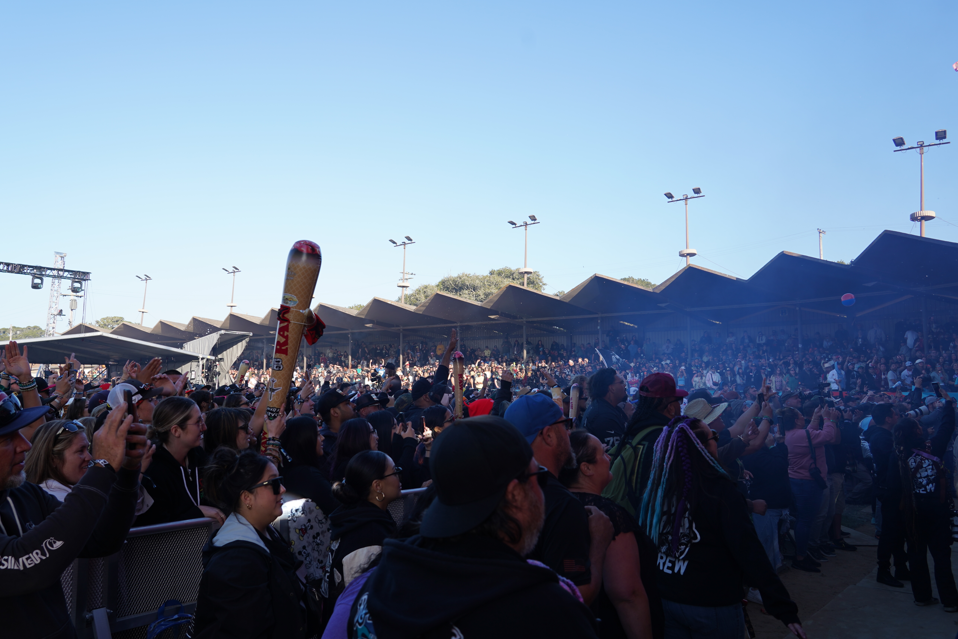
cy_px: 318
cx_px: 438
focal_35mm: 28
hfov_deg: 65.4
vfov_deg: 46.4
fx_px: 745
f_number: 6.3
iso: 100
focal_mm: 24
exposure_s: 1/160
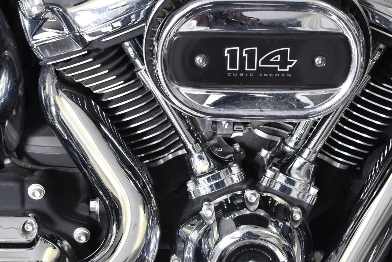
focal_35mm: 98
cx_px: 97
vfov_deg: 13.9
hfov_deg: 20.7
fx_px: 1066
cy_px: 200
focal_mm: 35
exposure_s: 1/160
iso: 800
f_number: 4.5
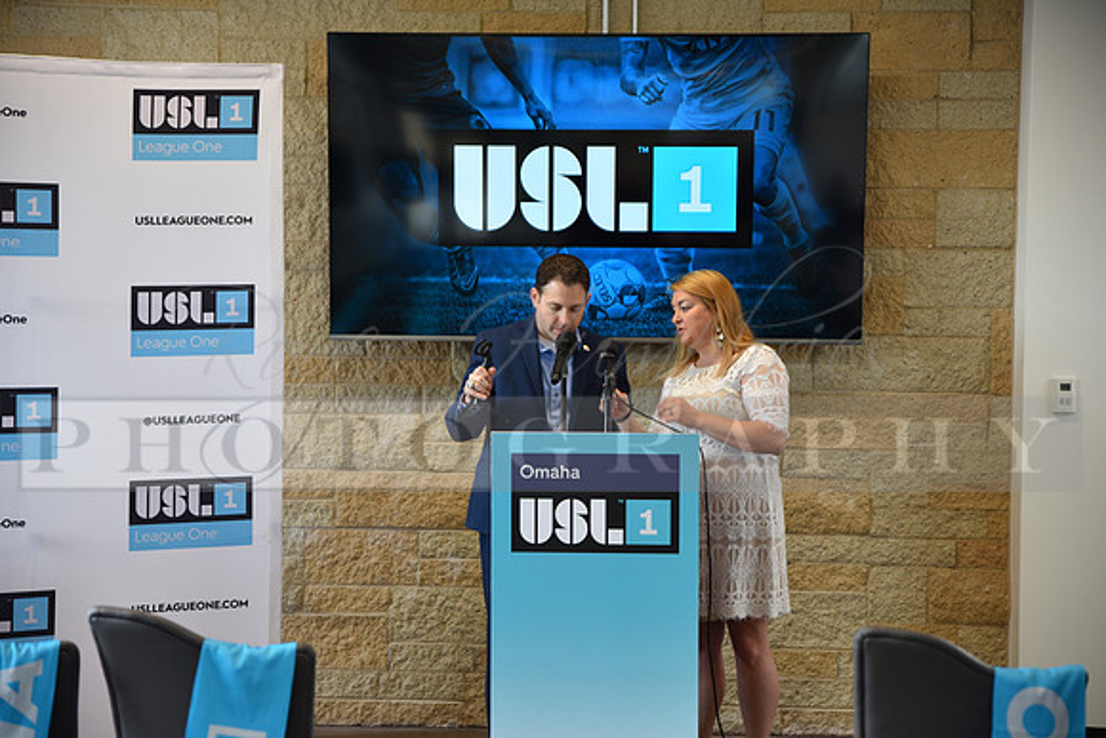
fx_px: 1905
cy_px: 369
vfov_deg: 21.9
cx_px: 553
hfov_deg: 32.4
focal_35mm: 62
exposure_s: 1/60
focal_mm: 62
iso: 400
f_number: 2.8
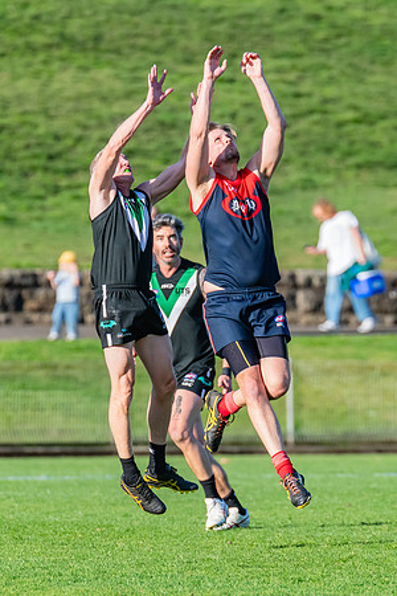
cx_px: 188
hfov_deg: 1.9
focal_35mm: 713
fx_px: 11796
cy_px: 333
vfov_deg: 2.9
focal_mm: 380
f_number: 7.1
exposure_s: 1/1600
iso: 800
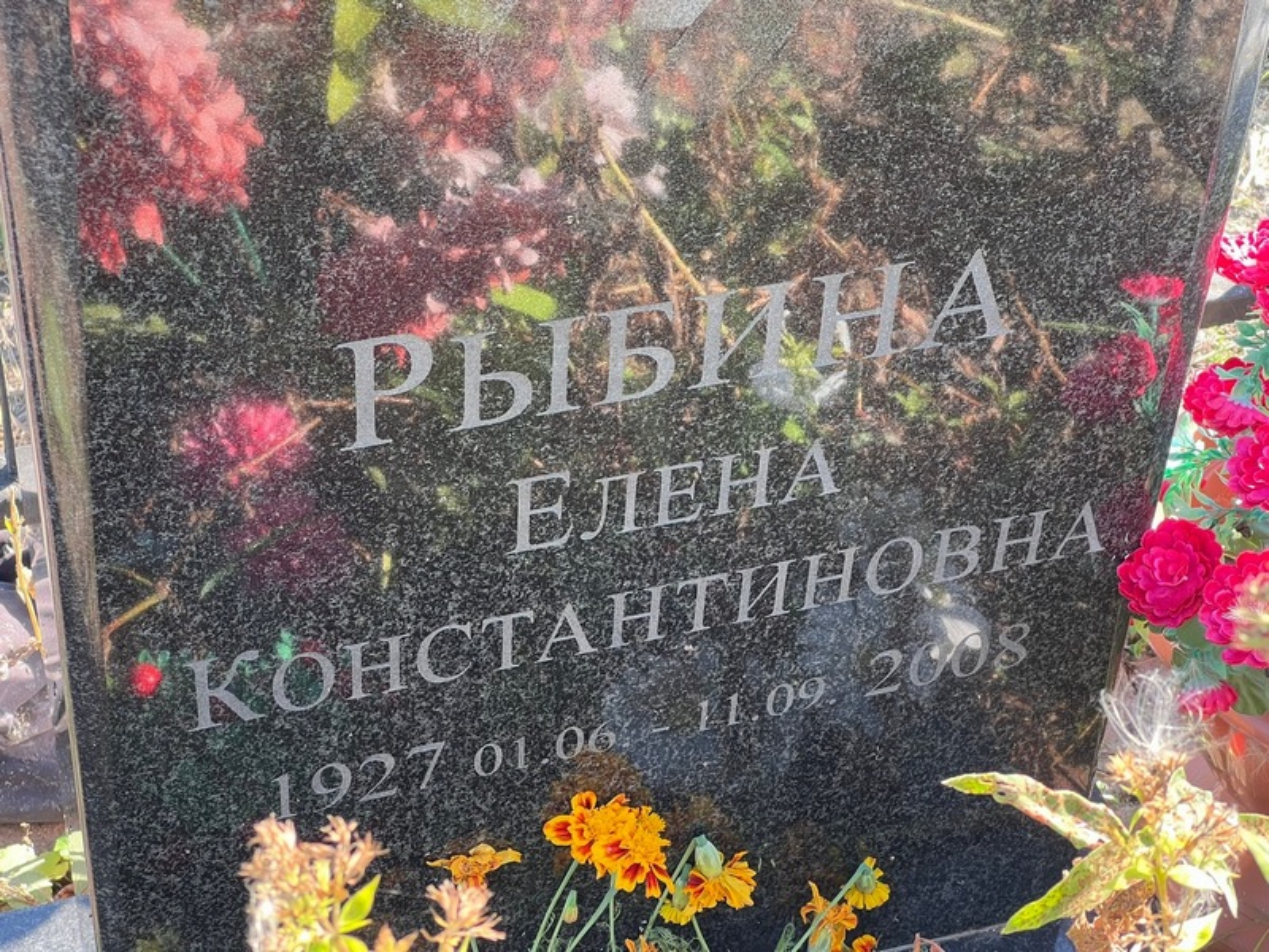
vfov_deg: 19.1
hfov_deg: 25.3
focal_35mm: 77
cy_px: 476
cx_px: 634
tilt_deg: -46.6
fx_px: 2823
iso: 80
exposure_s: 1/99
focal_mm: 9
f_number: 2.8
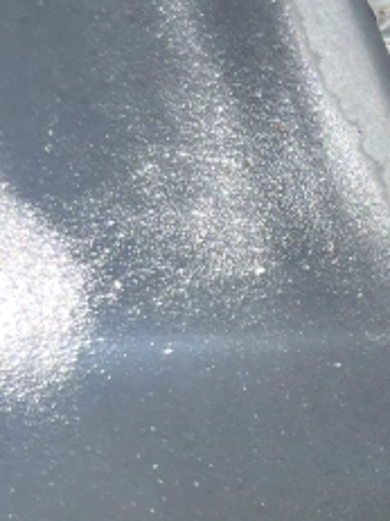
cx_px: 284
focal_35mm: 120
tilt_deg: -43.2
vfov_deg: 14.2
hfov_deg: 12.3
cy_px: 982
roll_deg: -2.7
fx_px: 1804
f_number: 1.6
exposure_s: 1/1517
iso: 50
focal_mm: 5.1
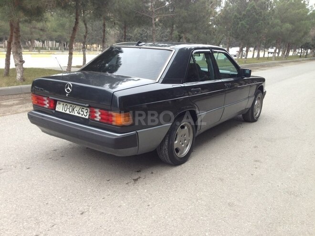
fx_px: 300
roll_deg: -1.9
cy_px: 118
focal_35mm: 33
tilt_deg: -11.5
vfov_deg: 42.9
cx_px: 158
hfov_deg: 55.4
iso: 50
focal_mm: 4.12
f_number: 2.4
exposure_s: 1/40
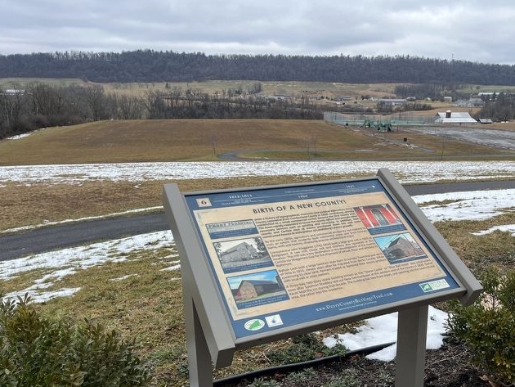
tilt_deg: -15.7
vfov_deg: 42.6
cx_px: 323
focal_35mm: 33
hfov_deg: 54.7
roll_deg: -1.6
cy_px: 244
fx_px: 491
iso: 50
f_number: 1.6
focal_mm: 5.1
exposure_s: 1/1325
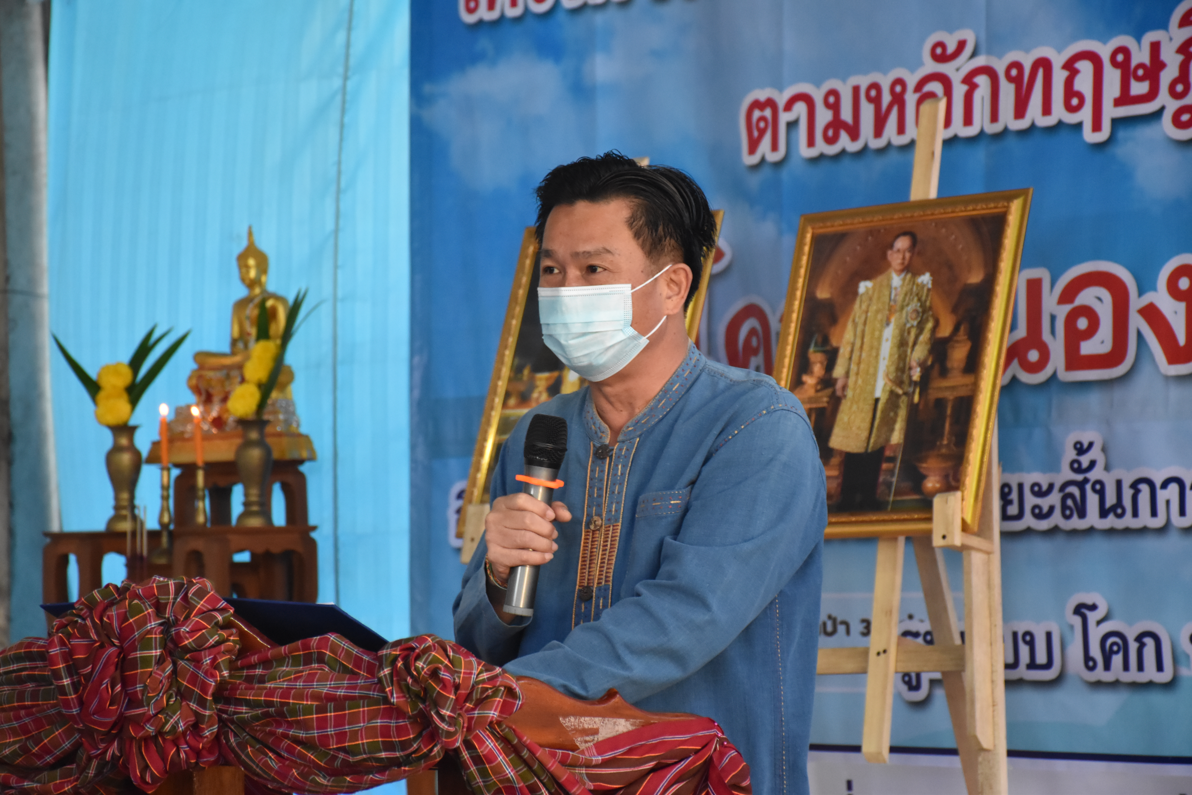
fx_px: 4221
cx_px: 596
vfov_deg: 10.8
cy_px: 398
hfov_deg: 16.1
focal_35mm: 128
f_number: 5.6
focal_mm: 85
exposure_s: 1/160
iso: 2500
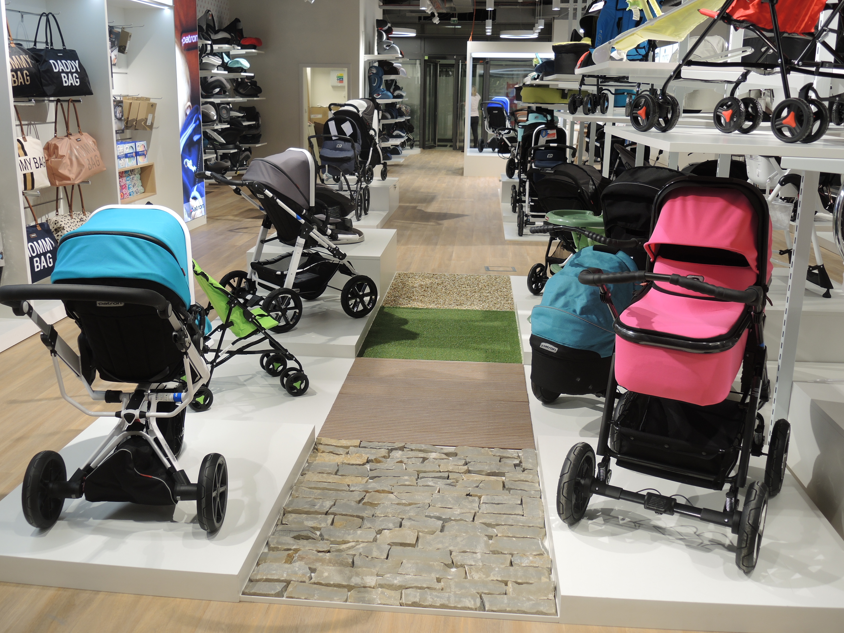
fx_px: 780
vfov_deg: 44.2
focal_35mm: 32
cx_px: 404
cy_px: 303
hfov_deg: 56.8
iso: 80
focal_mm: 6.5
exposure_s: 1/50
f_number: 2
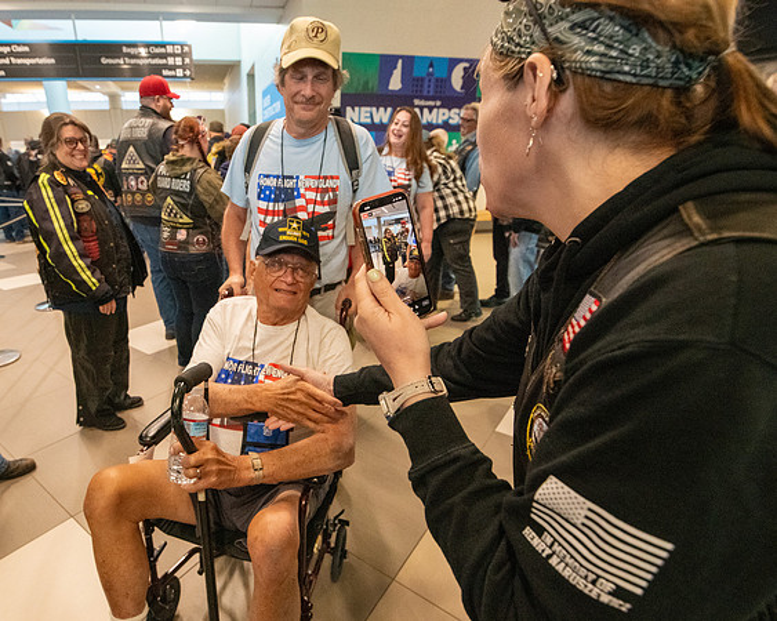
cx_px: 272
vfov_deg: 71.8
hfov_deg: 82.2
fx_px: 428
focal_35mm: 19
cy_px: 339
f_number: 4.5
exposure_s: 1/250
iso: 10000
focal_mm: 15
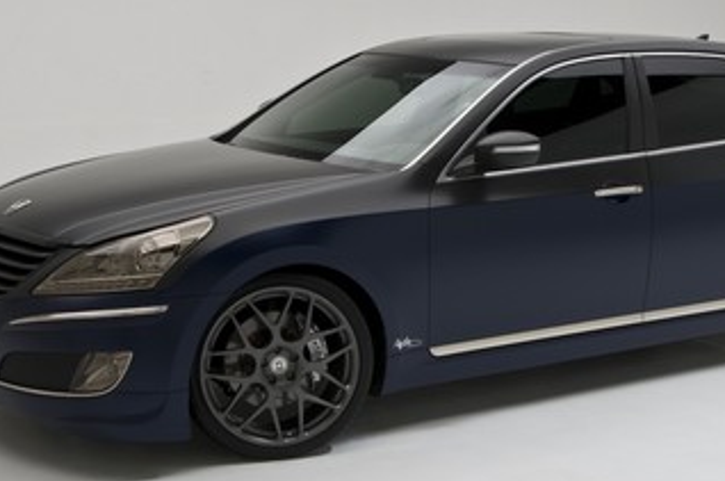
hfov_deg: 27.7
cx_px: 446
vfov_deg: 18.7
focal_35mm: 73
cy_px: 210
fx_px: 1464
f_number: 13
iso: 200
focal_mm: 31
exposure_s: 1/160
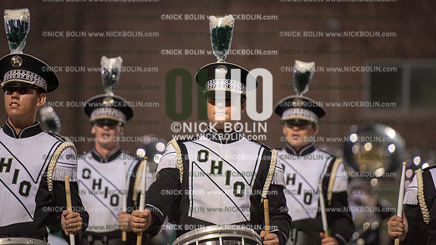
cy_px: 104
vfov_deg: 5.8
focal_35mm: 211
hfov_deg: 10.2
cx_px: 219
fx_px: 2439
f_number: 2.8
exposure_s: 1/500
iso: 4000
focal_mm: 200
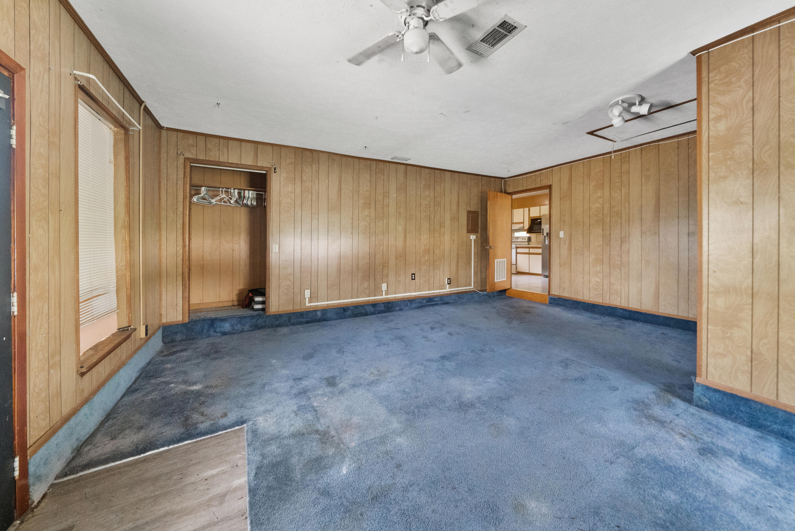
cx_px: 398
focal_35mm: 12
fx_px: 265
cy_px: 266
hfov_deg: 112.6
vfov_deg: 90.1
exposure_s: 1/15
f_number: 7.1
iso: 5000
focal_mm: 12
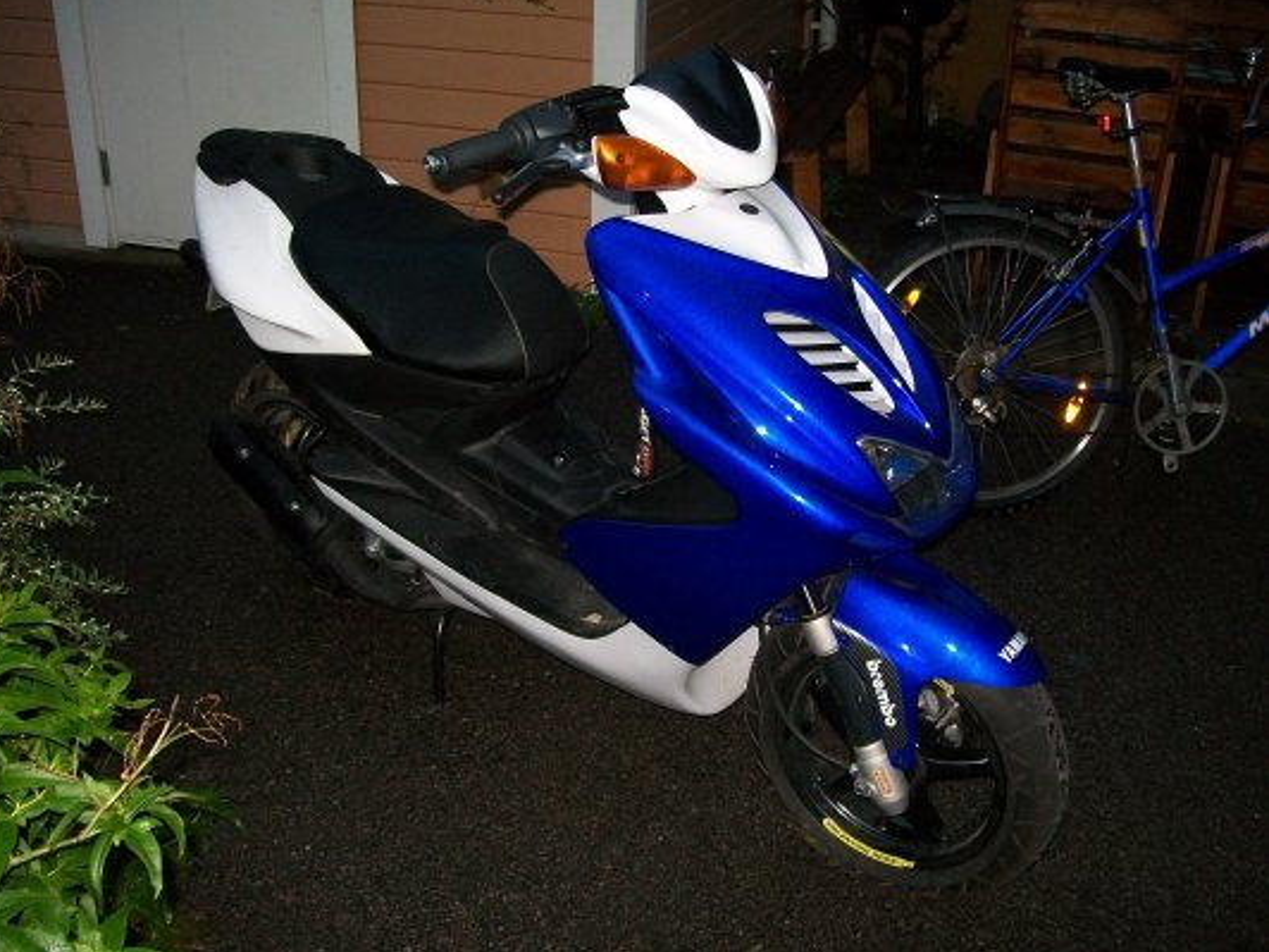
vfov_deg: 38.7
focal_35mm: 37
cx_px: 619
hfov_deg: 50.1
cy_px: 475
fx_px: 1356
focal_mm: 6
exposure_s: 1/60
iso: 200
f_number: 2.7
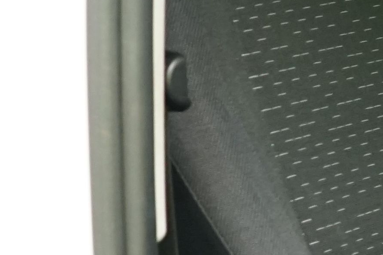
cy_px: 334
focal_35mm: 210
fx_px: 2233
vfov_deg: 6.5
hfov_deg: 9.2
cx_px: 776
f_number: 3.5
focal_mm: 31
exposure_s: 1/30
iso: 1250
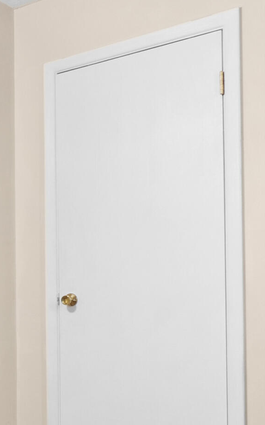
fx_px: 578
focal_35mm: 50
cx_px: -170
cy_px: 295
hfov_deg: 20.6
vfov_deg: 39.7
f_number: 11
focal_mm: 10
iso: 100
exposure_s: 3.2
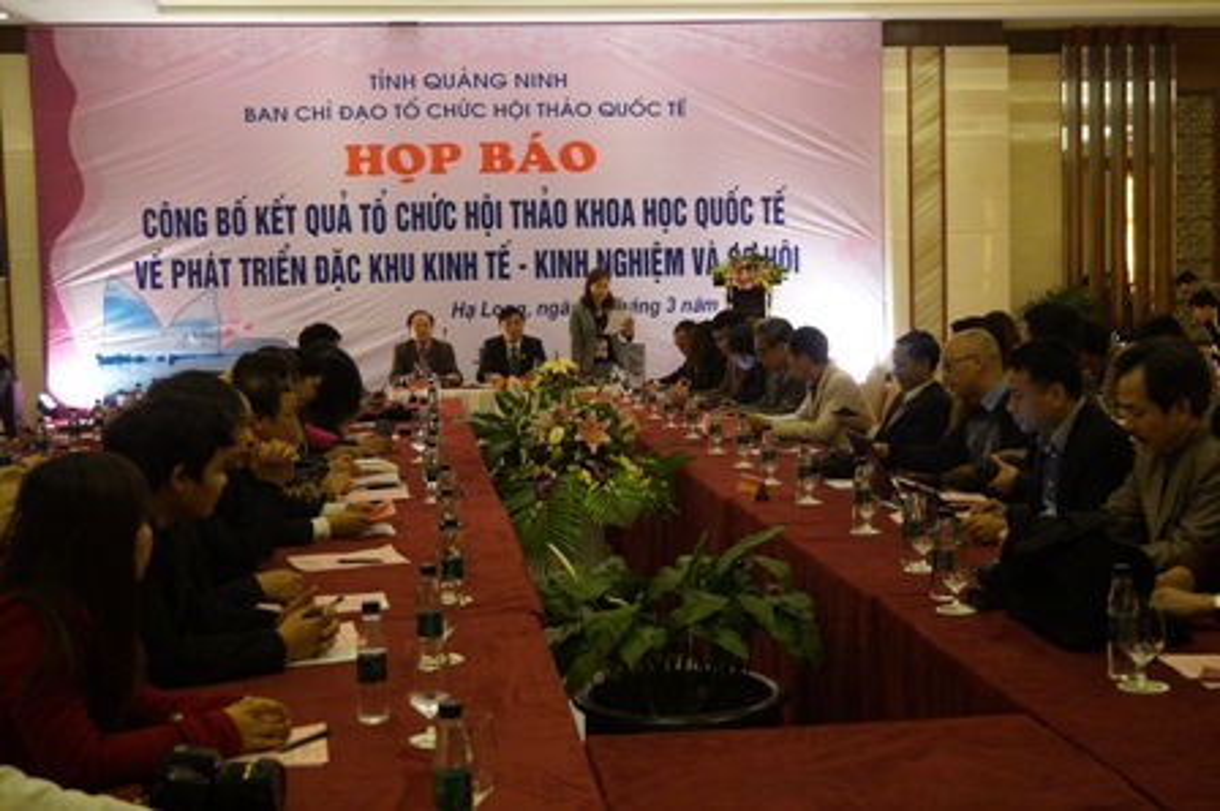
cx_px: 610
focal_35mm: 48
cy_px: 406
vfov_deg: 28.0
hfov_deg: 41.1
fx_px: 1625
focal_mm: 32
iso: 3200
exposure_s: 1/100
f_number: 5
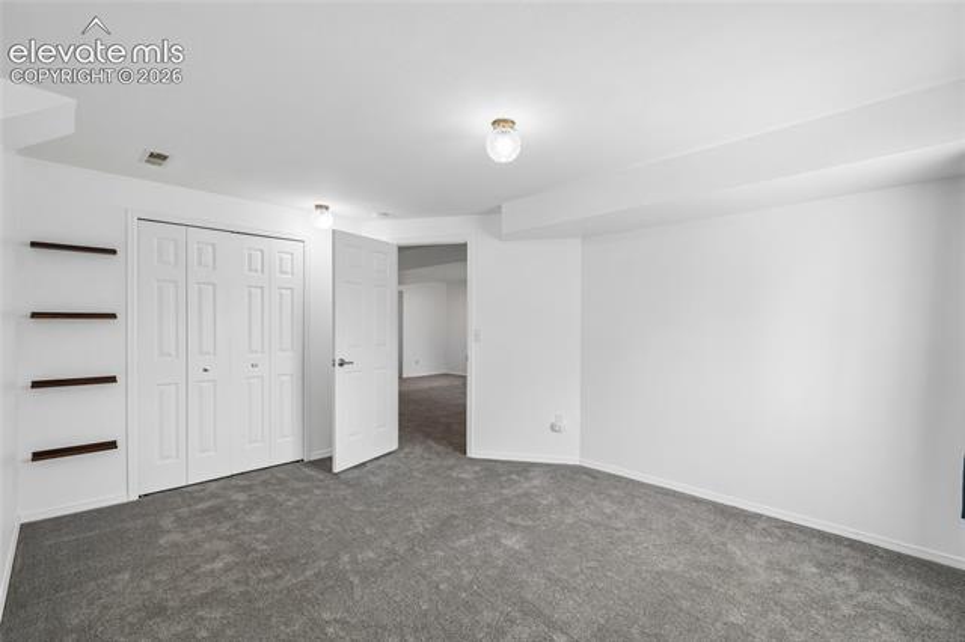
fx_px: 402
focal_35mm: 15
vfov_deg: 77.3
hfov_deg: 100.4
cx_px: 482
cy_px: 321
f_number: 8
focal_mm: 10
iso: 800
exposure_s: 1/30
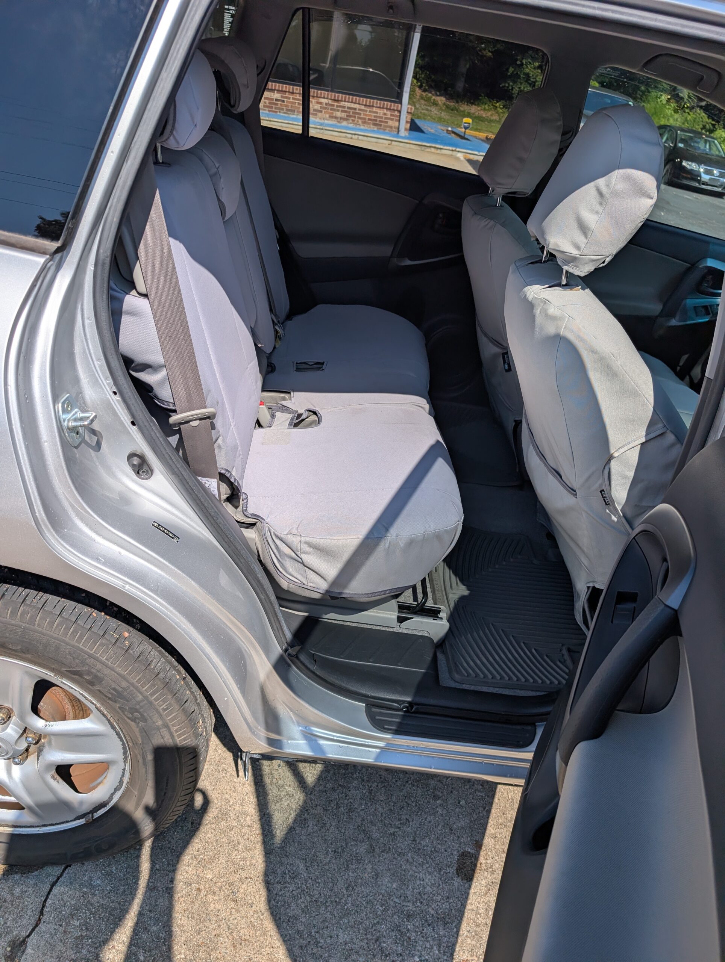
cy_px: 481
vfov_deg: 71.5
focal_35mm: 24
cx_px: 362
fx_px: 668
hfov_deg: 56.9
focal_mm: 6.9
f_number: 1.68
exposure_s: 1/1558
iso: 20
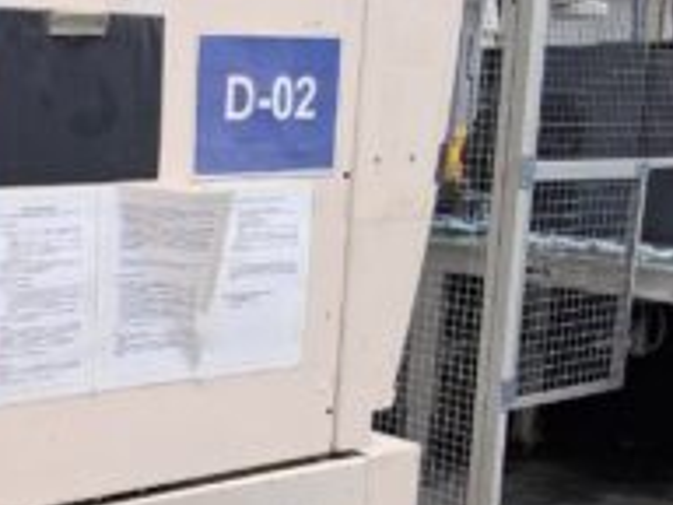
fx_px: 1186
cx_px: -91
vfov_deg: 24.0
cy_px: 305
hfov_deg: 28.4
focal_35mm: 61
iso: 100
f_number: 1.8
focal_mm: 3.98
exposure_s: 1/120
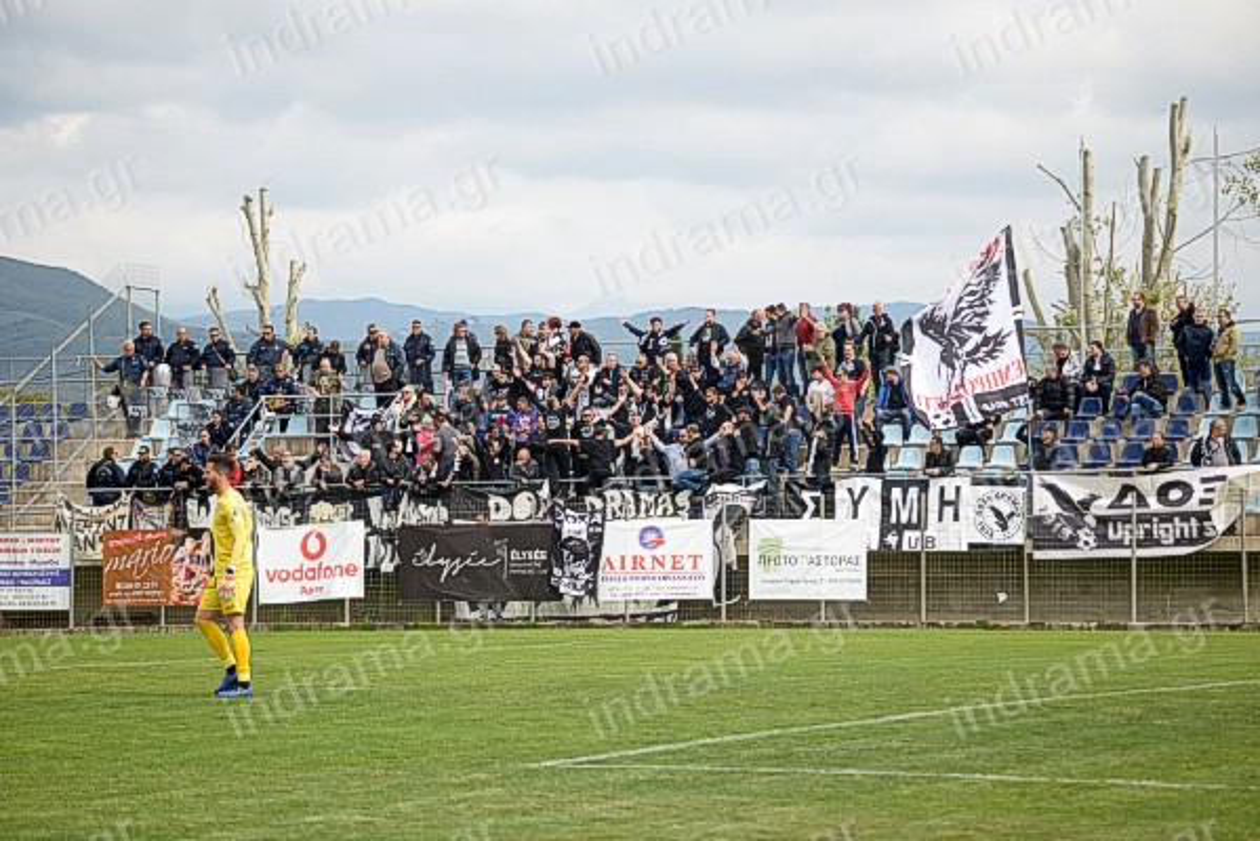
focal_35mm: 135
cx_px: 630
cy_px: 420
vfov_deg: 10.2
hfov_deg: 15.2
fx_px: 4727
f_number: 6.3
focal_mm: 135
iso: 250
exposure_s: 1/500
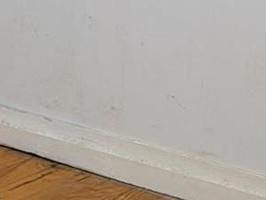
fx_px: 1277
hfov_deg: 10.8
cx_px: -267
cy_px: -78
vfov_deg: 8.8
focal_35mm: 166
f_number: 1.68
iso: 94
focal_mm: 6.9
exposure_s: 1/60
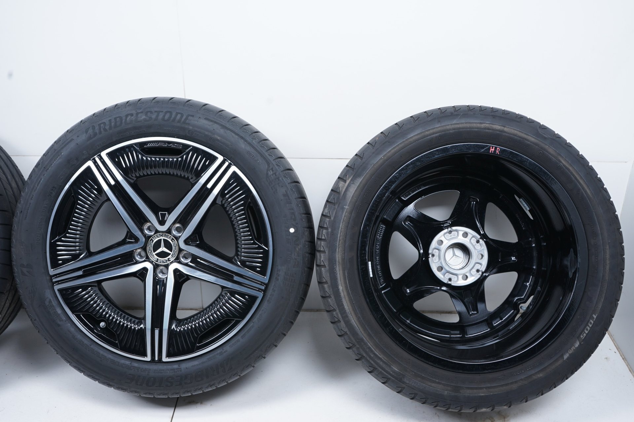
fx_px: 651
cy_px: 211
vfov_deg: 35.9
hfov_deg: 51.9
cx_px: 317
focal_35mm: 37
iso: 250
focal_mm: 37
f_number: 7.1
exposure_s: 1/125
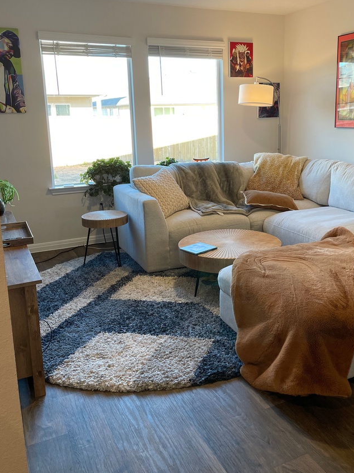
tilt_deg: -10.7
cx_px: 213
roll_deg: +1.2
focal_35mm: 33
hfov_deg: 42.7
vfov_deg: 55.1
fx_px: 450
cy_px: 201
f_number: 1.6
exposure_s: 1/120
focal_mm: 4.2
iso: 100
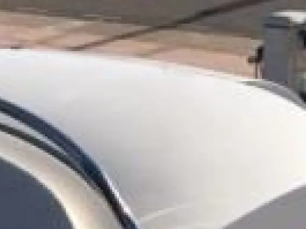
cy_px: 355
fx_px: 866
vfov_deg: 14.0
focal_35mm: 98
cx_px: 103
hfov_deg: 20.0
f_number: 2.2
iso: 25
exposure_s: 1/3205
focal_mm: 4.15
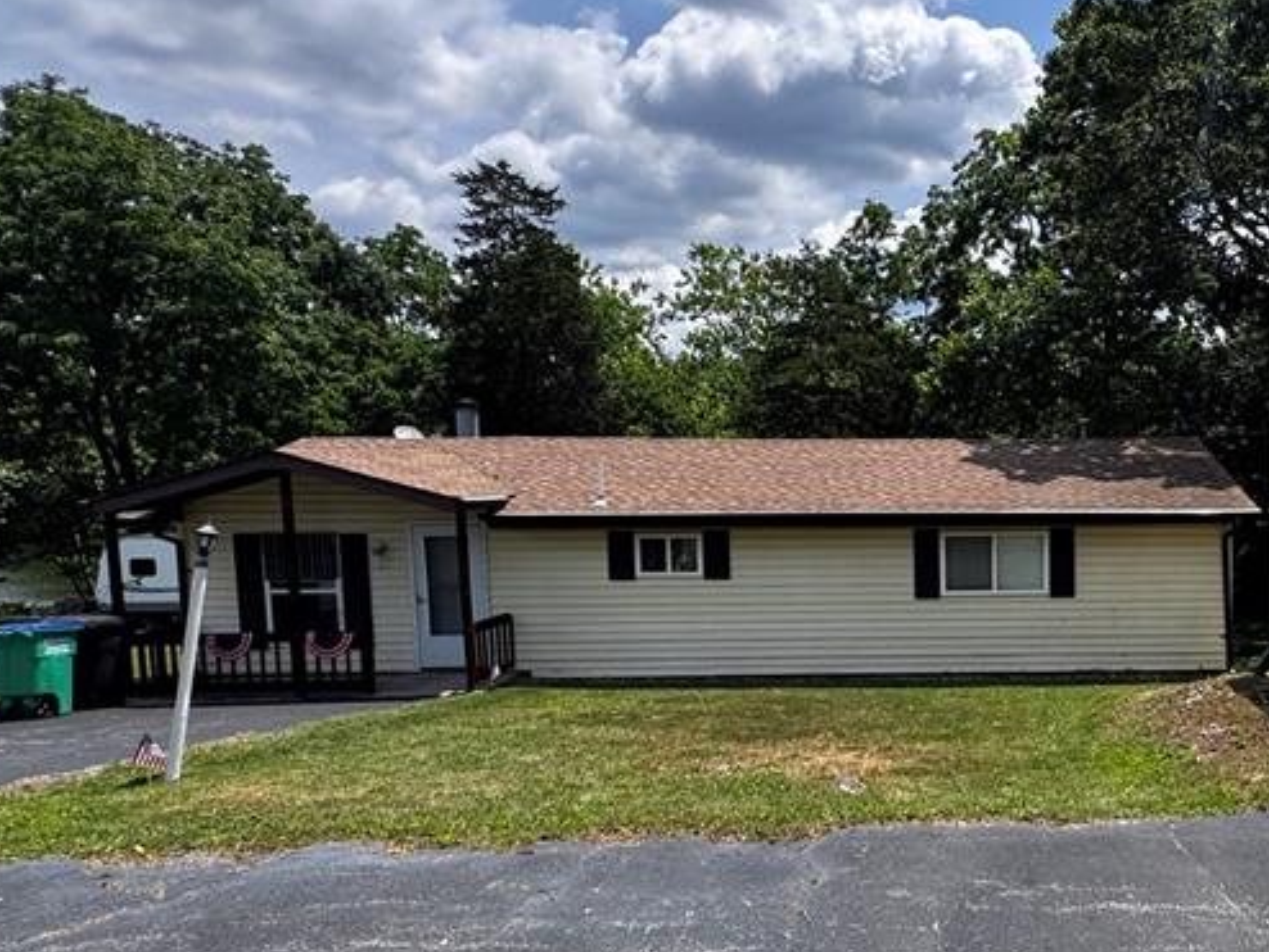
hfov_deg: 56.7
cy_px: 554
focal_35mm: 29
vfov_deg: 48.1
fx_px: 1064
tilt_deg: -6.3
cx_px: 1030
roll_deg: -0.3
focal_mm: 2.22
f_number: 2.2
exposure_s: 1/1178
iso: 40
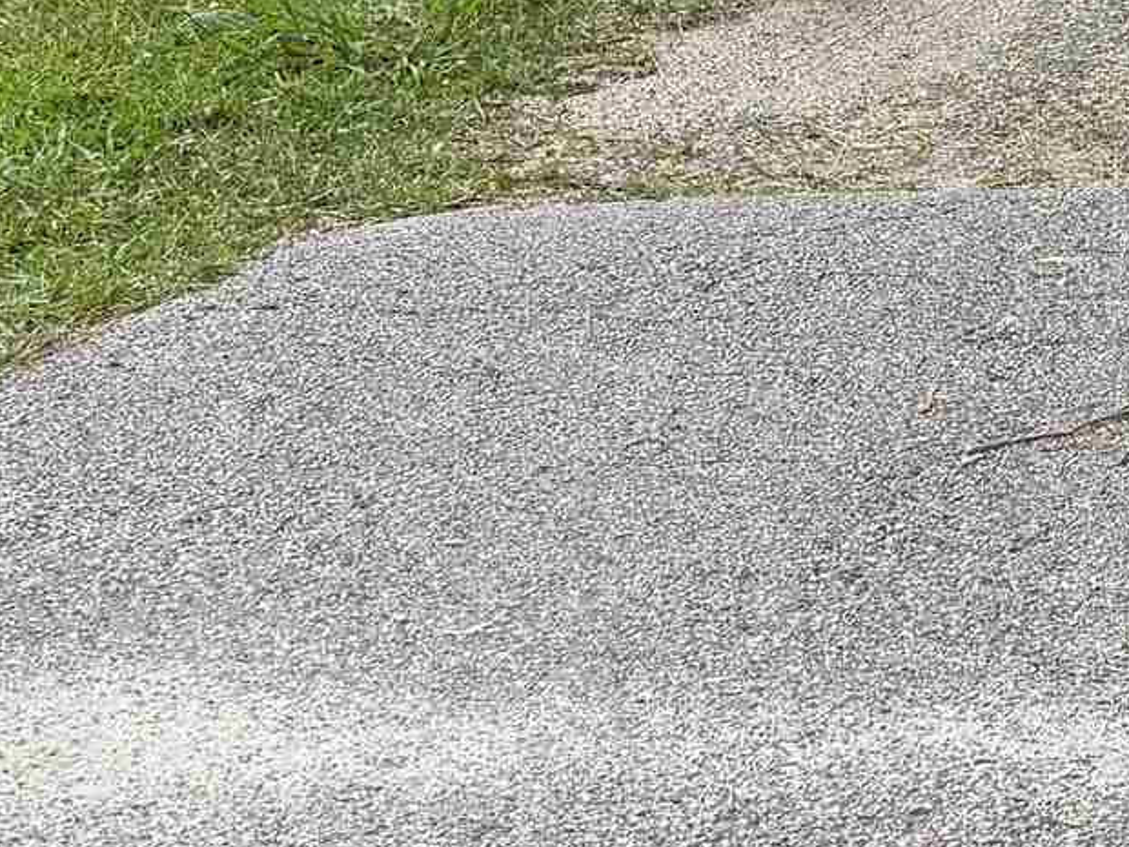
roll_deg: +4.1
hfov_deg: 16.4
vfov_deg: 11.4
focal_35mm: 119
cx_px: 947
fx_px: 3881
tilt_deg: -5.3
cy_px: -745
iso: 100
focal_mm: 6.76
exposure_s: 1/1585
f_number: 1.78
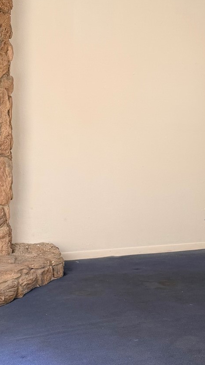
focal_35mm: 64
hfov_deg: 18.5
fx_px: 618
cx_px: 182
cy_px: 169
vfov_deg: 32.8
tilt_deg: -5.8
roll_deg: -2.2
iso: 160
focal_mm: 6.76
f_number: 1.78
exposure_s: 1/120
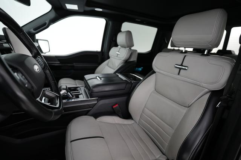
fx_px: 114
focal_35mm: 17
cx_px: 120
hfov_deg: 93.3
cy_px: 80
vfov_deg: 70.4
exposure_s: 1/30
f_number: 2.8
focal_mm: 17
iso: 1250
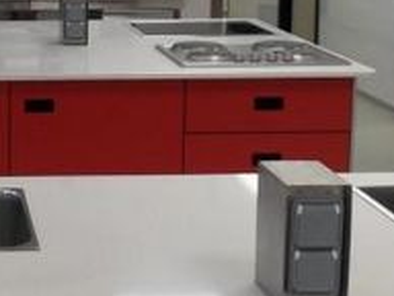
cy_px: 74
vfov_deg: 14.7
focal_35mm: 100
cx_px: -68
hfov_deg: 18.7
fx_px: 1138
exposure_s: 1/45
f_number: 3.3
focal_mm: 4.2
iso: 100
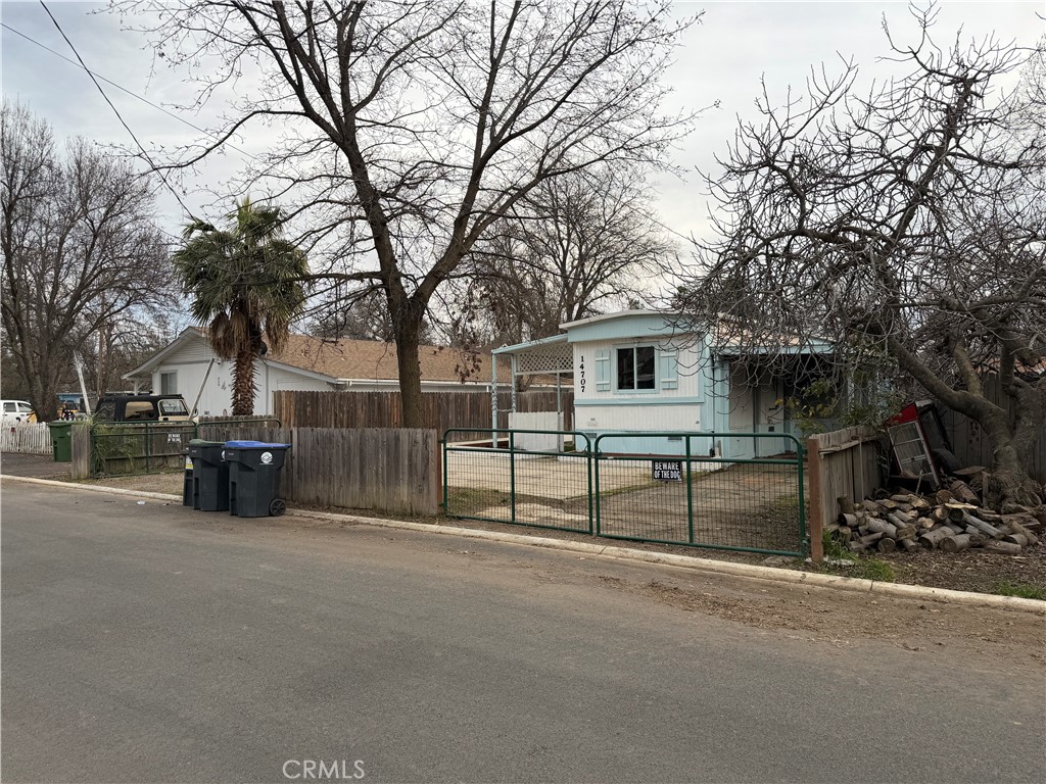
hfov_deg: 71.6
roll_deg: +0.2
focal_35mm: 24
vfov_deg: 56.8
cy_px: 392
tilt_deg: +0.7
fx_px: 725
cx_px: 523
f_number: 1.78
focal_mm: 6.76
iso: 80
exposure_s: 1/796
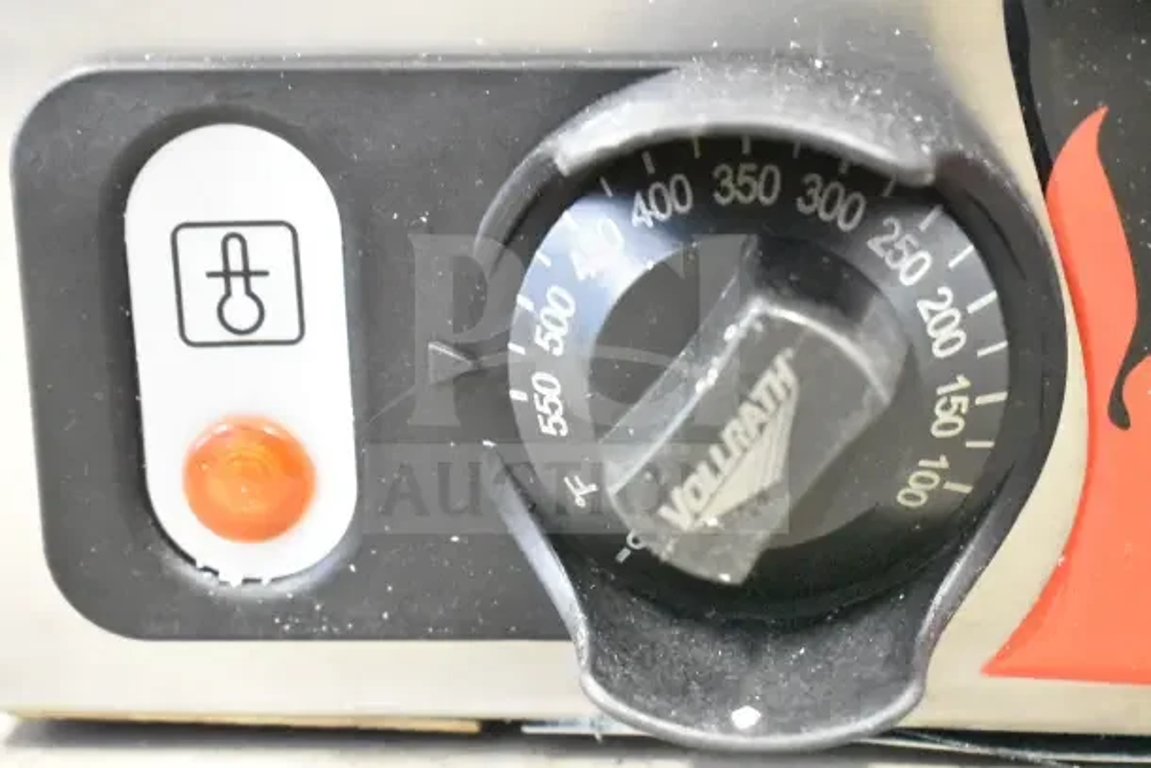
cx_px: 576
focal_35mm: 72
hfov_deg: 28.1
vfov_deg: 18.9
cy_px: 384
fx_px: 2302
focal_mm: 48
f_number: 5.3
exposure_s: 1/30
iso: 25600
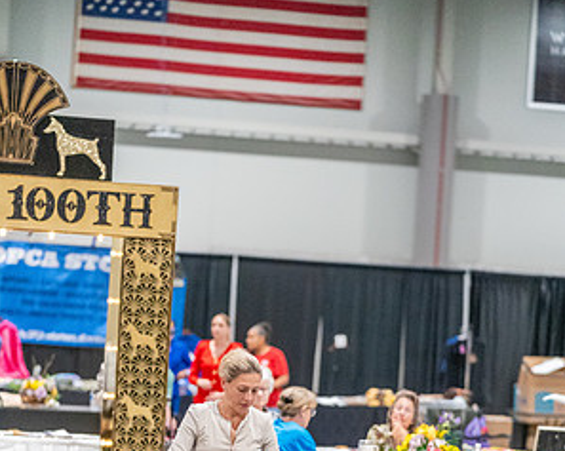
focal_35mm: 175
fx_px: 2923
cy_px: 402
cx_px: 283
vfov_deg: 8.8
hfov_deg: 11.0
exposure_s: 1/500
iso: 12800
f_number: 2.8
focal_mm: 123
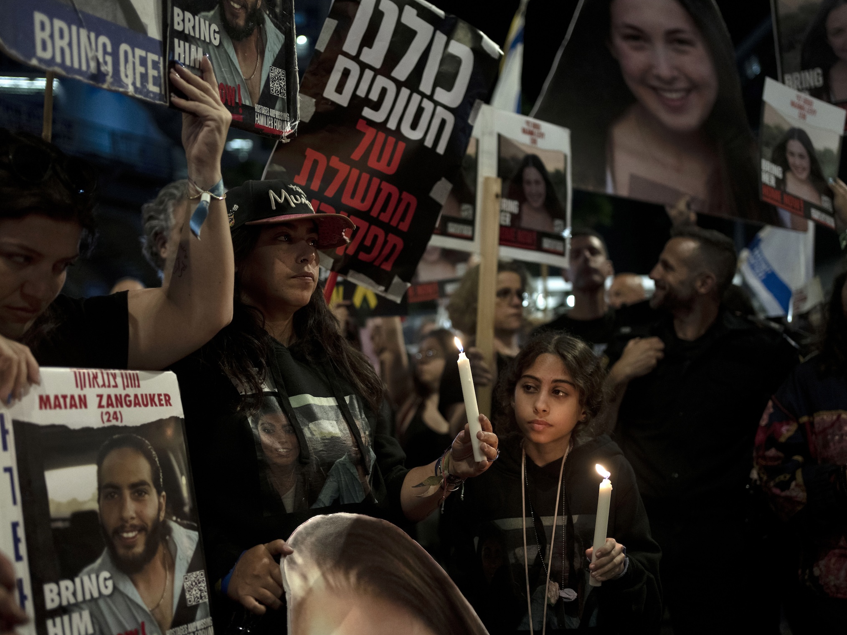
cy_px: 318
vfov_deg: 37.7
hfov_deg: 49.0
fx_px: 930
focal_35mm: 38
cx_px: 418
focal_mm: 35
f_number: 2
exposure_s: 1/250
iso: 2000
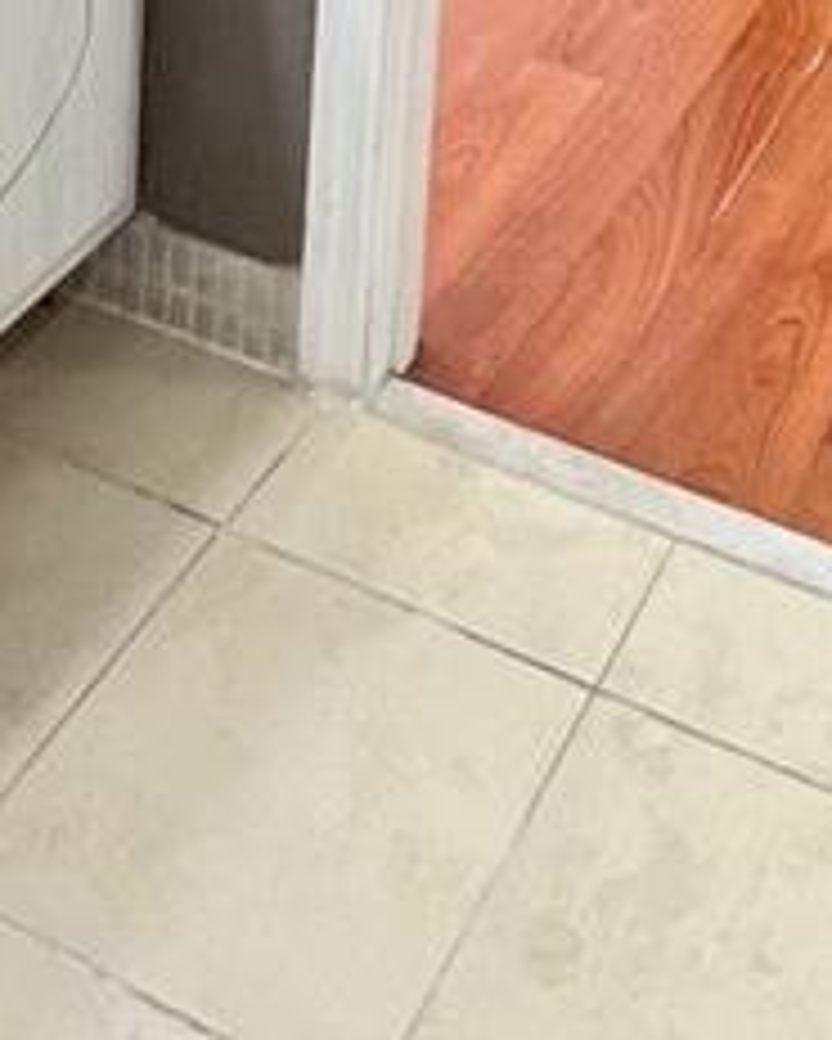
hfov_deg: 22.7
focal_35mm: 66
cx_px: 720
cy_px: -972
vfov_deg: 19.1
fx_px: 2030
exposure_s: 1/60
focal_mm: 1.57
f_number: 1.8
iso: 320
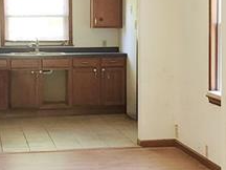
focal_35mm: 109
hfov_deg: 18.0
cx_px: 90
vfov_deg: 13.5
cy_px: 37
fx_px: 712
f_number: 1.8
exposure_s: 1/30
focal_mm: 6.4
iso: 100
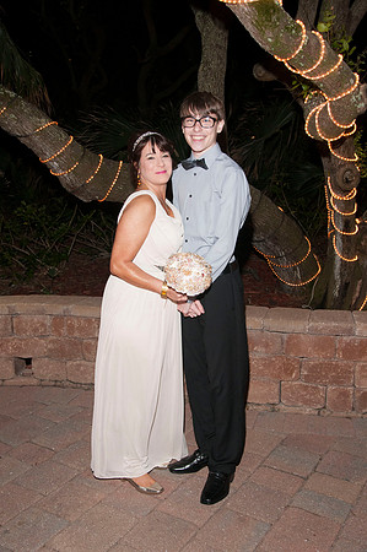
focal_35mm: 38
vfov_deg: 51.3
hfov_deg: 35.4
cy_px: 276
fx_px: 575
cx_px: 184
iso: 400
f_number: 5.6
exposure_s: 1/30
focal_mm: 25
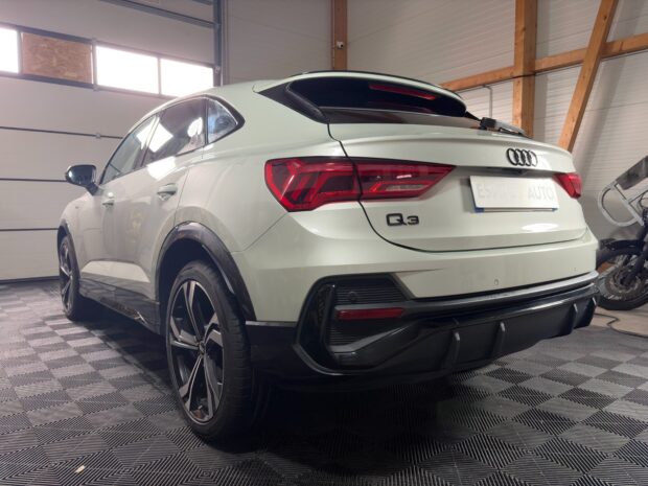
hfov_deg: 67.3
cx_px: 324
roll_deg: +0.8
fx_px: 487
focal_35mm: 26
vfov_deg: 53.1
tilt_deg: -3.9
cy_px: 243
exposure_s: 1/48
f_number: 1.6
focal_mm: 5.96
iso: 160
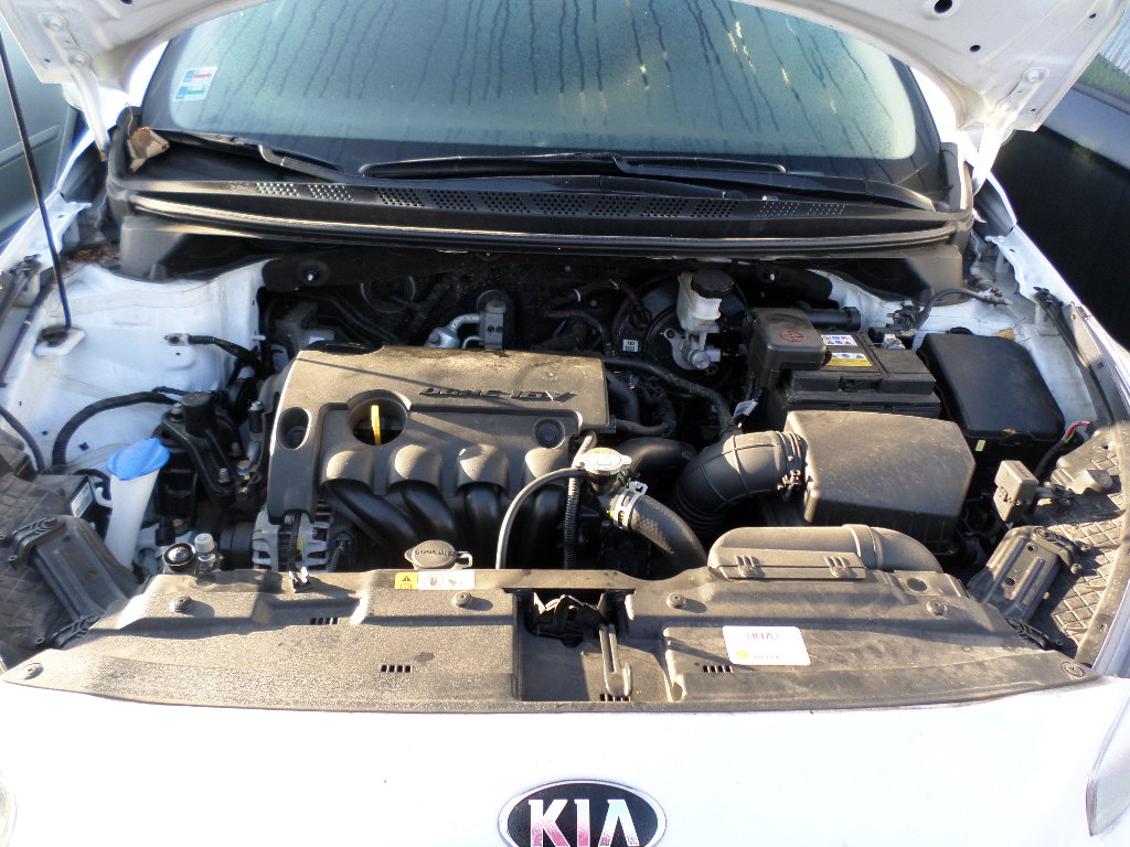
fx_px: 816
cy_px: 424
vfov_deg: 54.9
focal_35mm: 25
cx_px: 565
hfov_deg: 69.4
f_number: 2.5
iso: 80
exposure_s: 1/90
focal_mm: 4.5
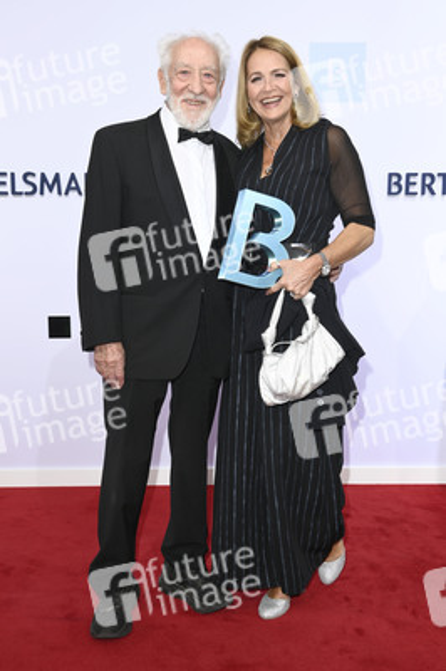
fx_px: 707
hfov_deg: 35.0
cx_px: 223
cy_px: 336
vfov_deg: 50.7
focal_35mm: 38
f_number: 6.3
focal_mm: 38
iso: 400
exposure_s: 1/250
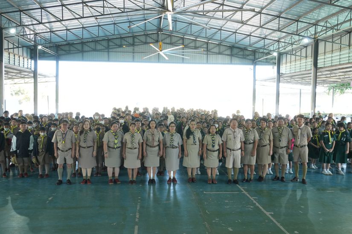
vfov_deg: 41.7
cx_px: 176
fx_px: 308
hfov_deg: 59.5
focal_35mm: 32
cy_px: 117
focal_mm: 21
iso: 1600
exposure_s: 1/100
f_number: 6.3
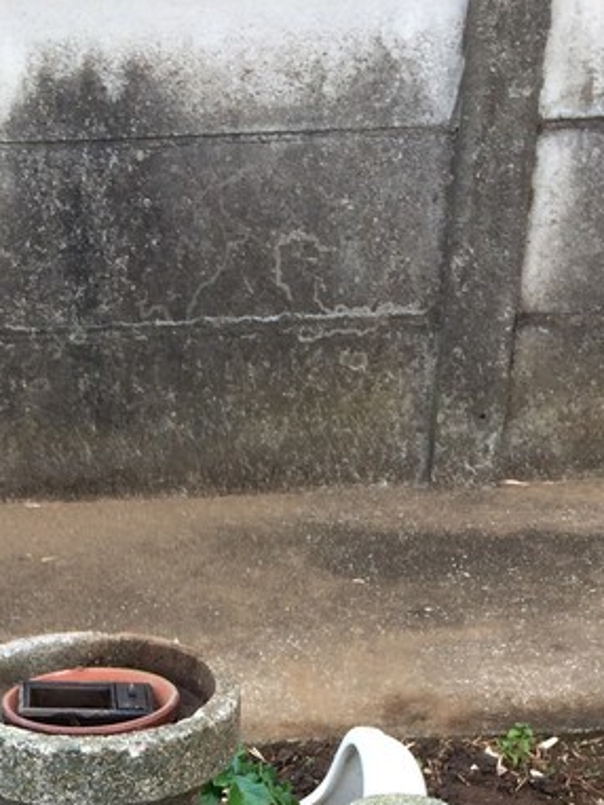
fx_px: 1814
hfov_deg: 18.6
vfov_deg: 22.8
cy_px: 993
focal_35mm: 78
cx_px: 46
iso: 40
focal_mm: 4.15
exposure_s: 1/60
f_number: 2.2
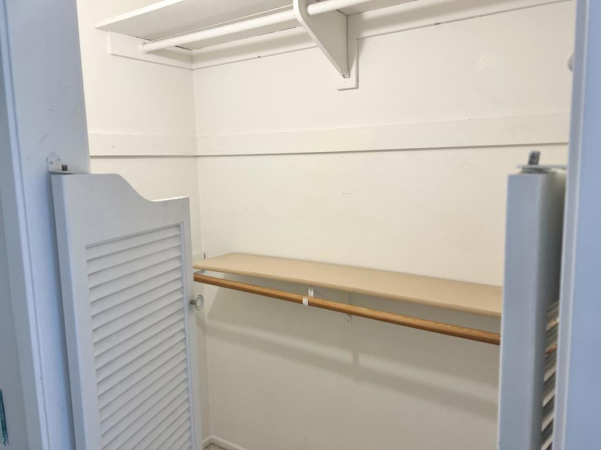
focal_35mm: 26
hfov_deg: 67.3
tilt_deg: -6.5
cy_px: 225
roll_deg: +1.6
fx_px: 451
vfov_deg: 53.1
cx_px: 300
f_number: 1.5
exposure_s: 1/60
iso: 64
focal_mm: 5.7
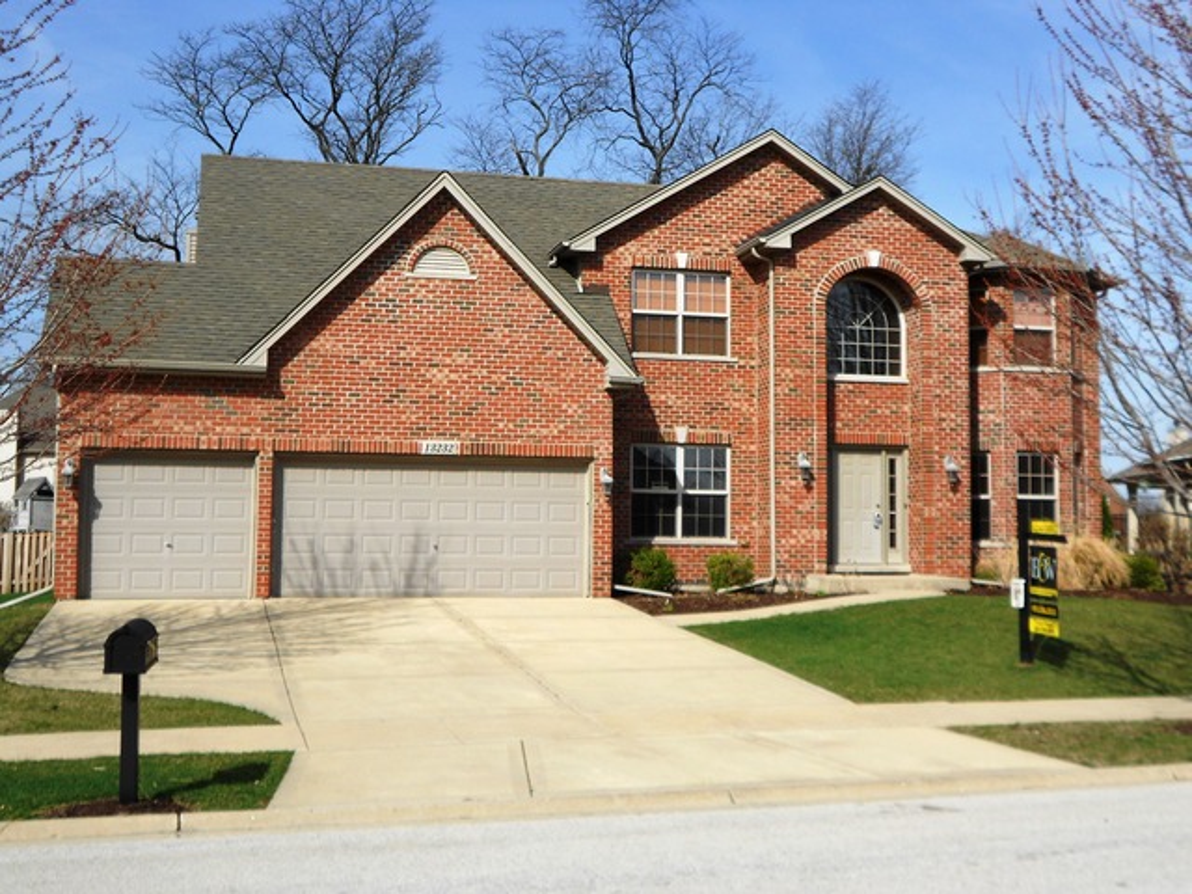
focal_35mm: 43
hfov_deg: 43.9
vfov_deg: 33.6
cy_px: 447
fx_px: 1481
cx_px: 596
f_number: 4.2
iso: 80
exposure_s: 1/800
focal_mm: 7.7
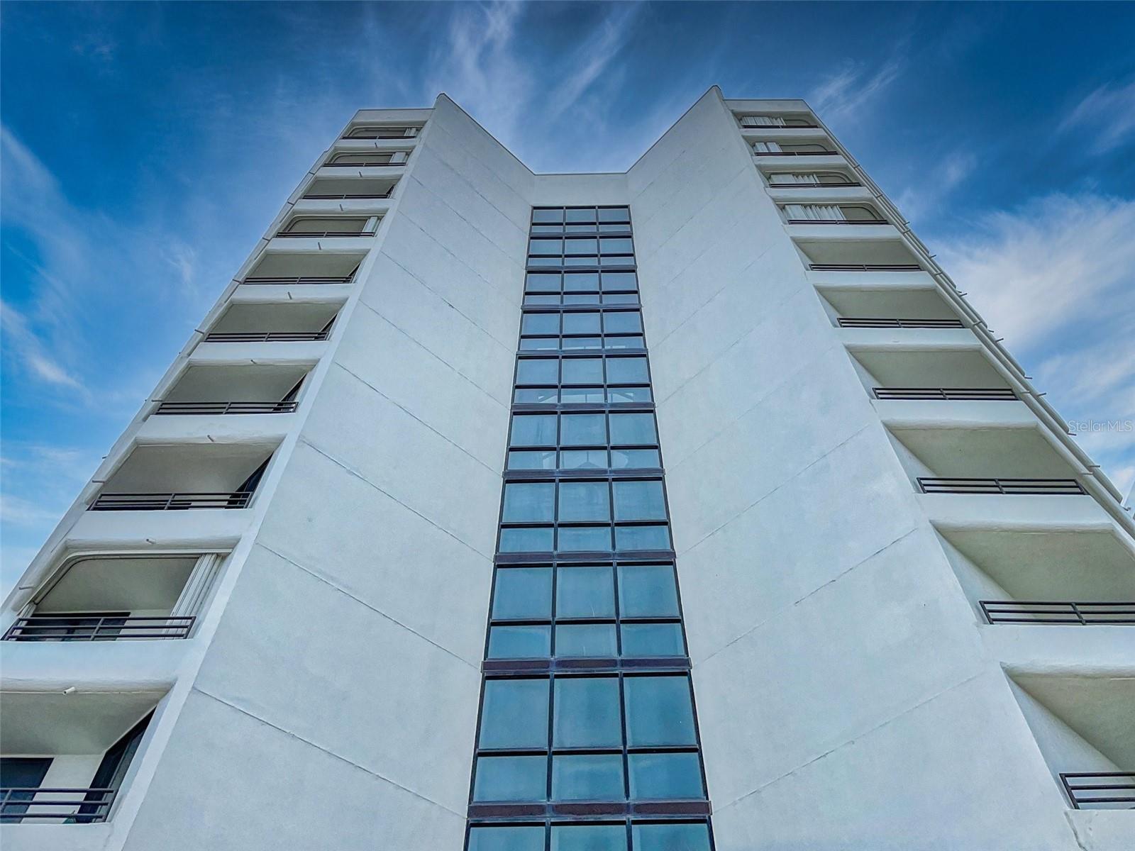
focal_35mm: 26
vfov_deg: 53.1
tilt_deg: +53.6
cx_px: 568
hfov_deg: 67.3
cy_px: 426
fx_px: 852
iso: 50
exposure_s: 1/20408
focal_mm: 4.2
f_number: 1.6
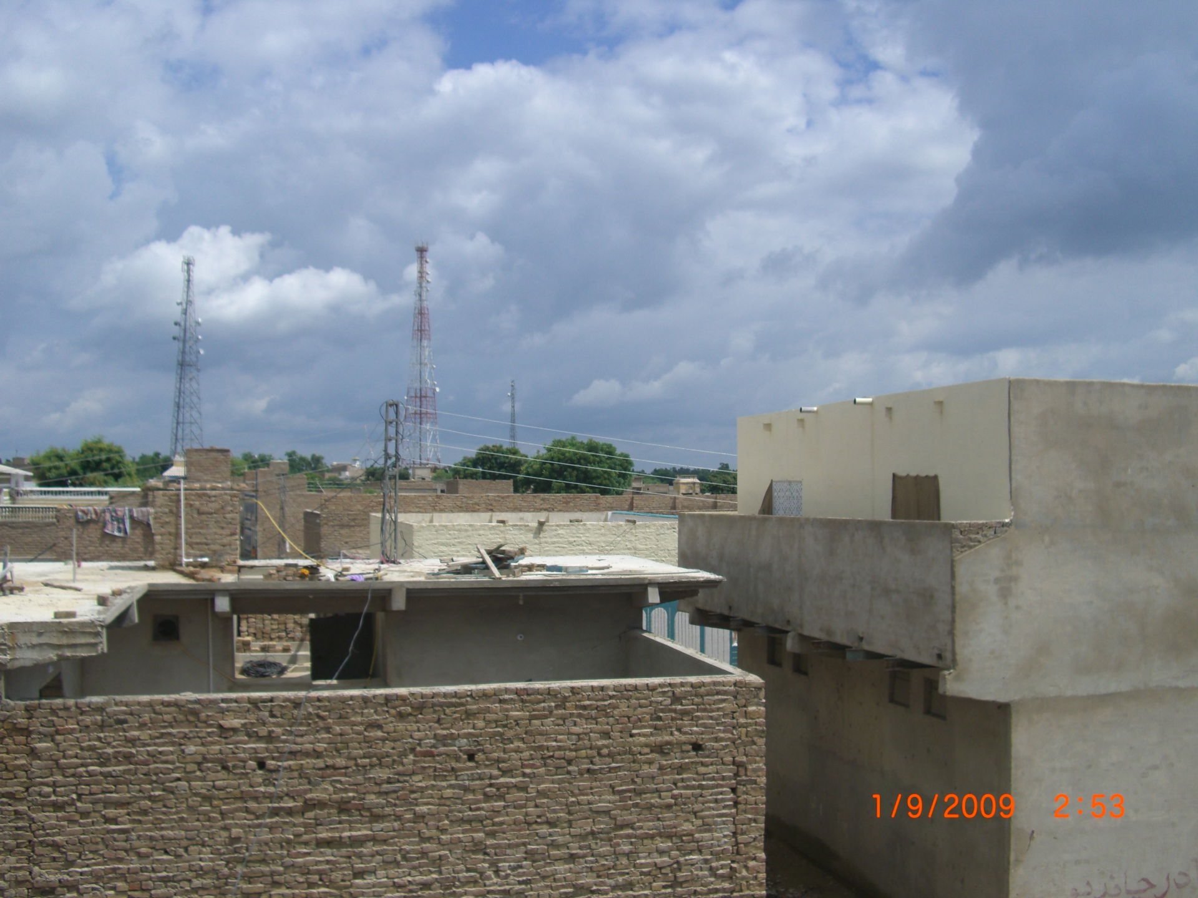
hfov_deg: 49.0
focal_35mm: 38
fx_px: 1315
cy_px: 449
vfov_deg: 37.7
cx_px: 599
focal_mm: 7.9
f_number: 5.6
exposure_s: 1/500
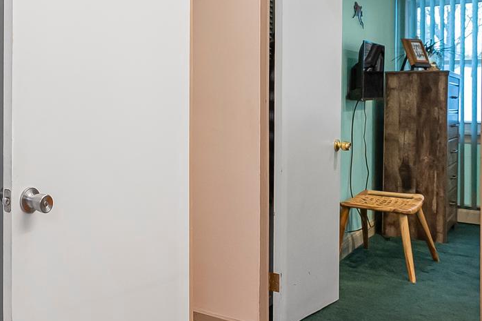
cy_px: 104
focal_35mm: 41
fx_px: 549
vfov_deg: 32.3
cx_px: -63
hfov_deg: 38.2
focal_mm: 14
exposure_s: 1/40
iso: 1600
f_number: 8
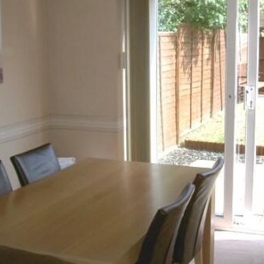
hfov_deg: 28.5
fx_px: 518
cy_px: 138
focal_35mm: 60
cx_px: 171
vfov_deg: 28.6
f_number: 4.7
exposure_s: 1/125
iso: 100
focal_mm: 8
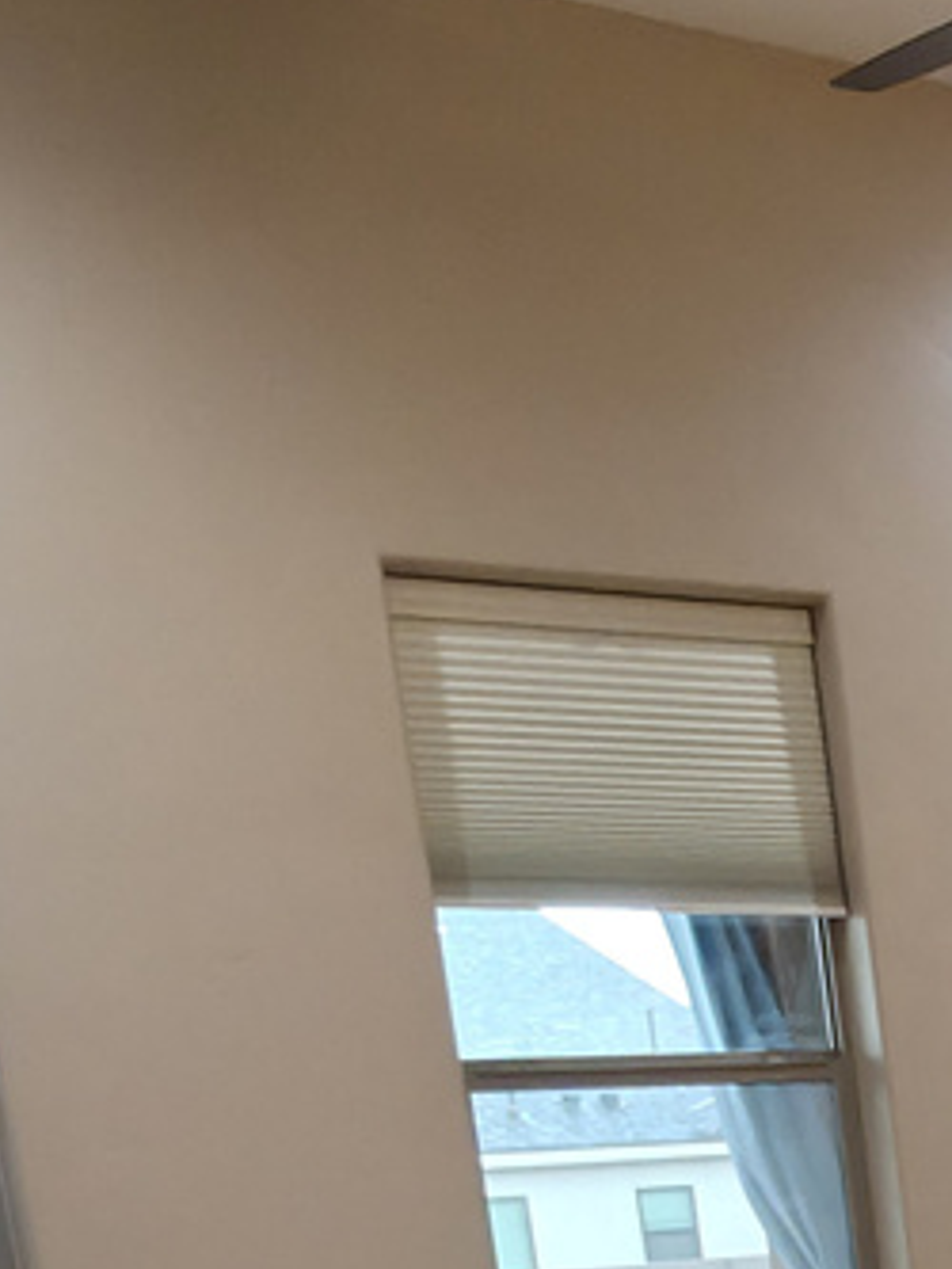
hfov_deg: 20.7
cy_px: 1803
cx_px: 1447
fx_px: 2199
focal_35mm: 60
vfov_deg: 25.7
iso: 100
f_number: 1.9
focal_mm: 2.2
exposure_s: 1/30
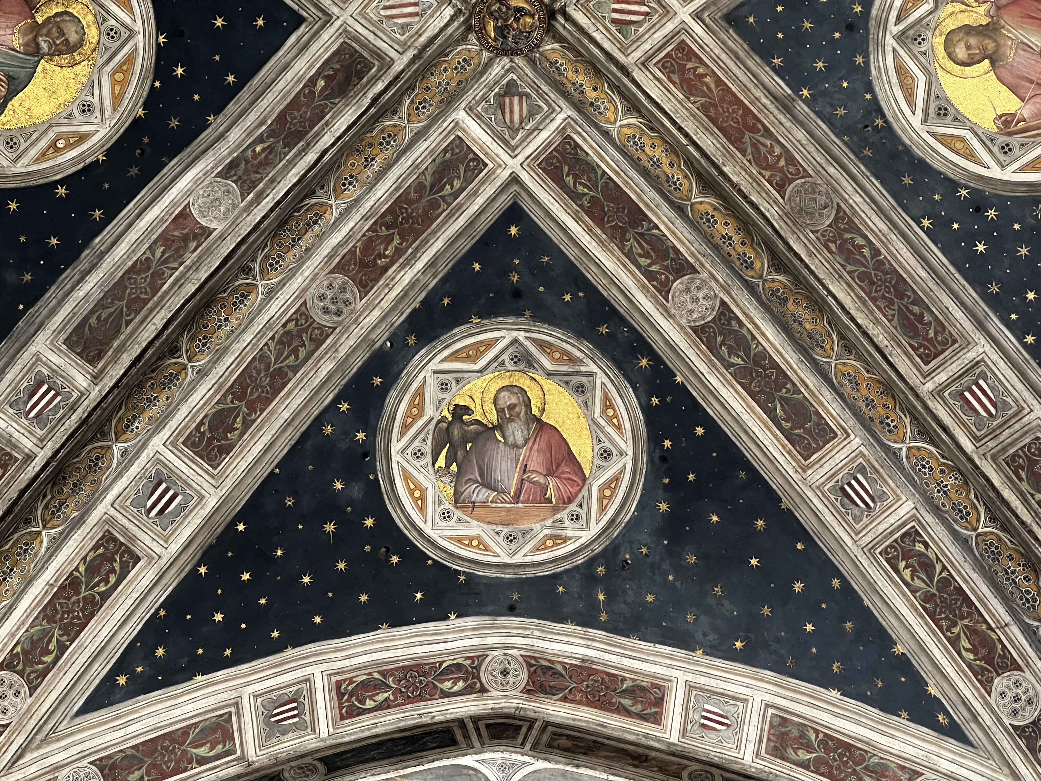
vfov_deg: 19.1
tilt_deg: +62.1
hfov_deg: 25.3
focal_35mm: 77
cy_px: 390
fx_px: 2316
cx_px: 520
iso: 640
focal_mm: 9
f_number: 2.8
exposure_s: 1/33
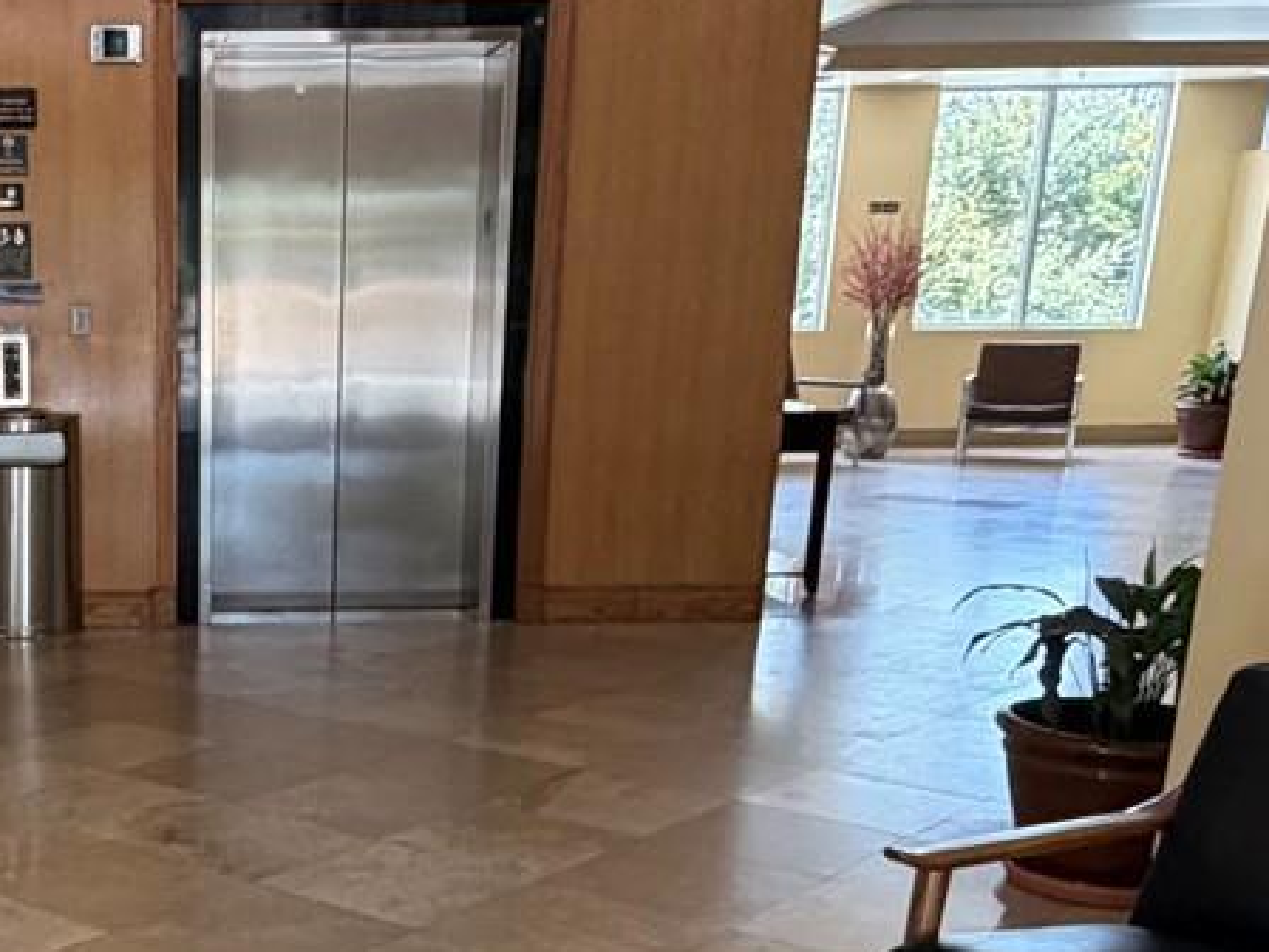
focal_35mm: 50
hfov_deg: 35.8
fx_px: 1833
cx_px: 113
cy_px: 876
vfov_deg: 27.9
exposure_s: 1/120
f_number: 2.2
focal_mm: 2.22
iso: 320
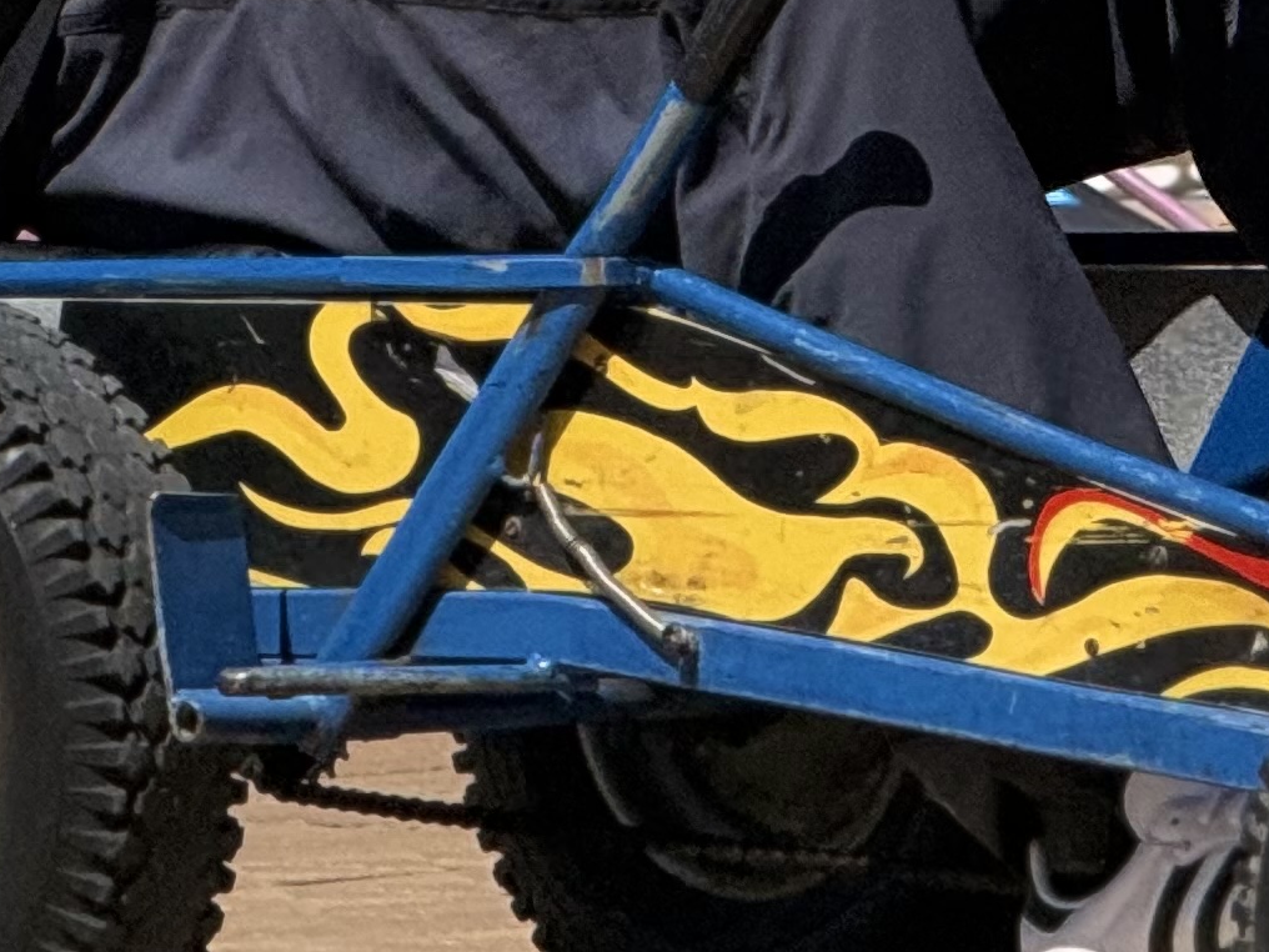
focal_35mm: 476
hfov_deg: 4.1
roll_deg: +0.4
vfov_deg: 3.1
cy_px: -796
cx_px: -853
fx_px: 17450
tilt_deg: +0.7
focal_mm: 15.66
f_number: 2.8
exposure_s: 1/3195
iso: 64
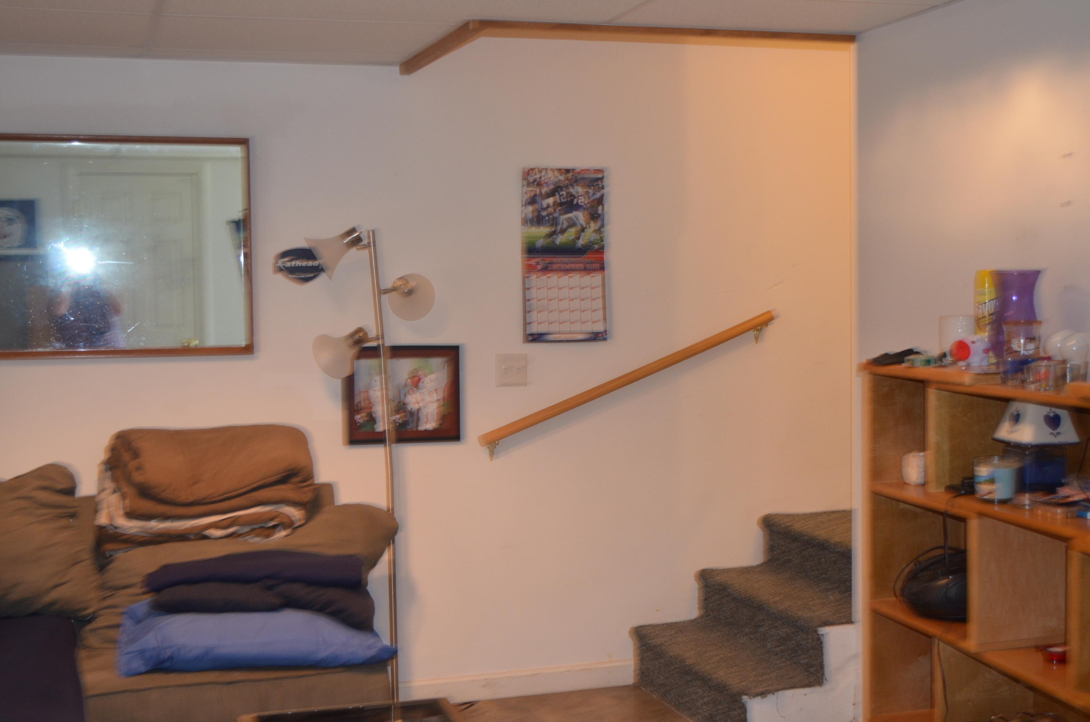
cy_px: 361
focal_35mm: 48
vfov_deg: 28.0
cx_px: 545
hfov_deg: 41.2
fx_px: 1450
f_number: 4.8
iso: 800
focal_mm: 32
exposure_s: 1/6
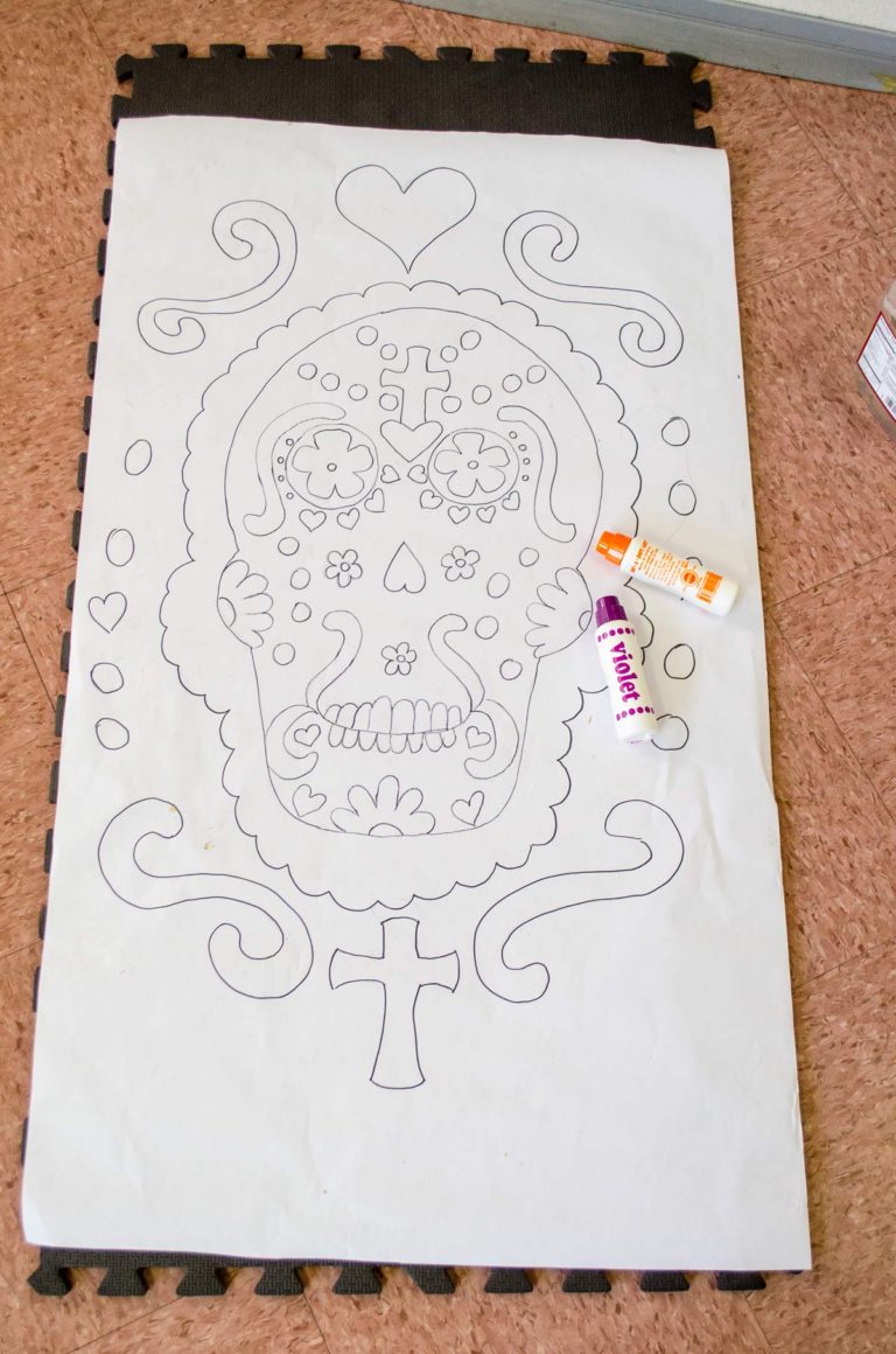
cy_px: 677
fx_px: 1575
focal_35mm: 42
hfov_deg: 31.7
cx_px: 448
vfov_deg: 46.5
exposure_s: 1/100
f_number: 5
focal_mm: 28
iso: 400
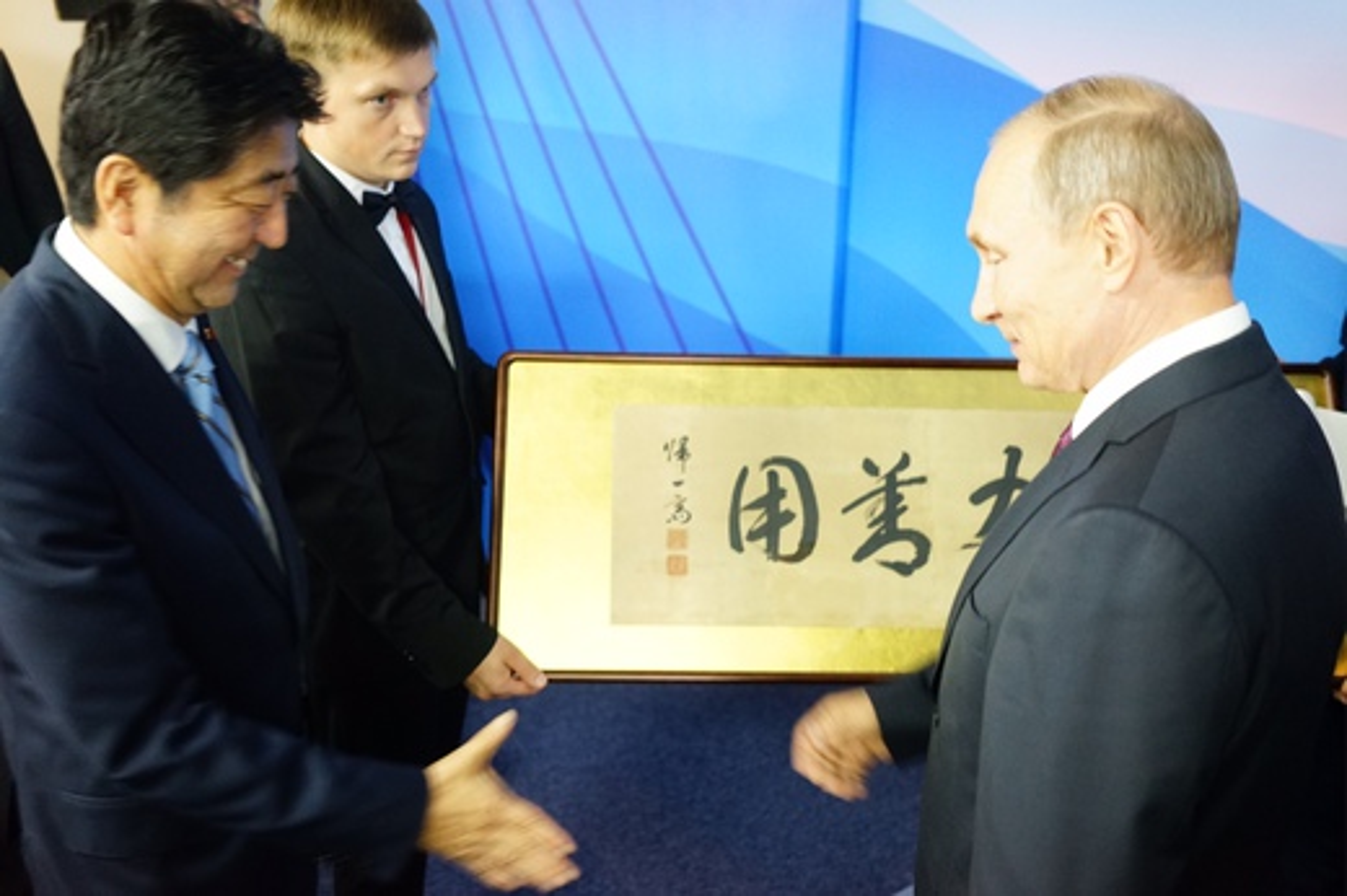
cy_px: 448
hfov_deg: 54.5
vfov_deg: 37.8
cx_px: 674
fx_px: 1309
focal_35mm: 35
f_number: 2.8
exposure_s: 1/60
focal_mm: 35
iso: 2500
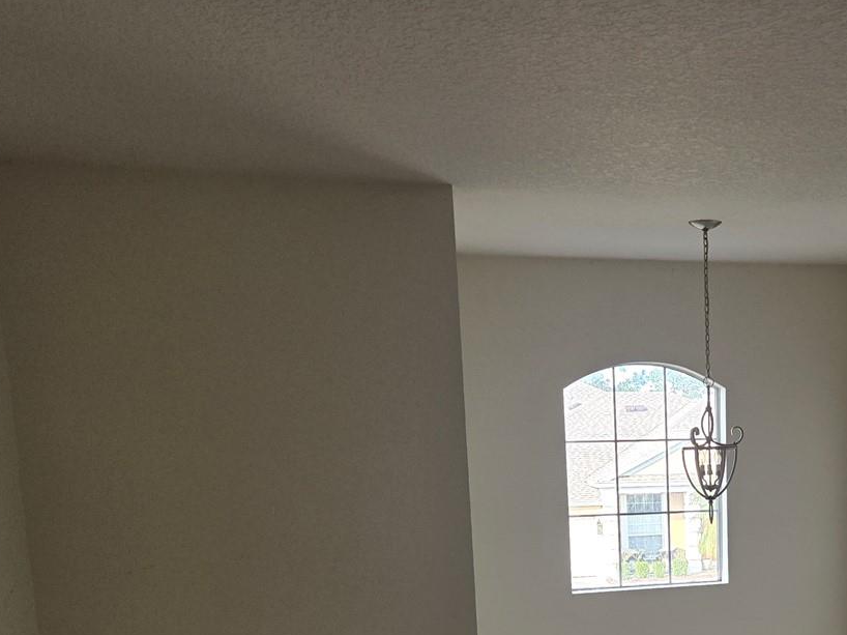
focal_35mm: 45
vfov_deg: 30.4
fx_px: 1101
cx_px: 713
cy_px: 600
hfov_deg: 39.9
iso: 100
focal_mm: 5.4
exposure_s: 1/180
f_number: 1.8
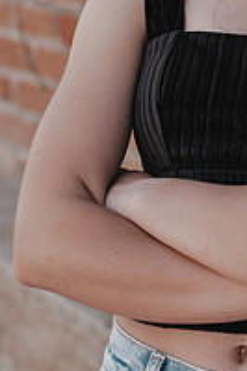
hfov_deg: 9.0
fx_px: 1557
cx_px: 249
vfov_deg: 13.4
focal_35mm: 151
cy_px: -2
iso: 100
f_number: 4
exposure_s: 1/200
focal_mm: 67
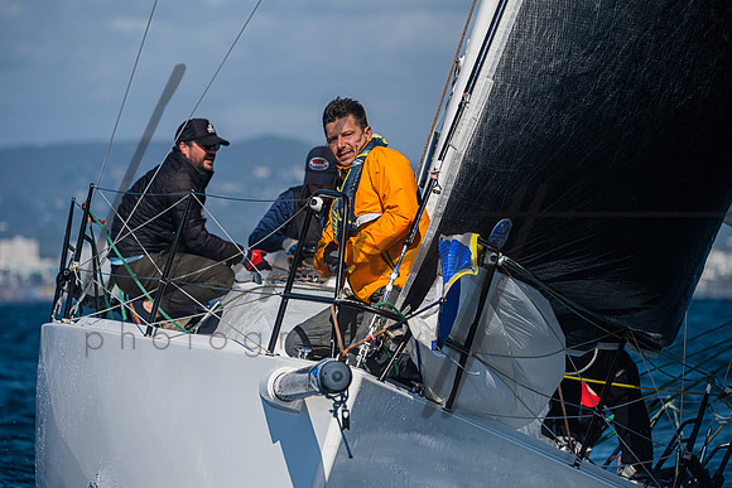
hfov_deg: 7.2
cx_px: 346
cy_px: 243
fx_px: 5793
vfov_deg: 4.8
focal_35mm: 285
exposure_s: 1/8000
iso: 400
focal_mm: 260
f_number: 6.3
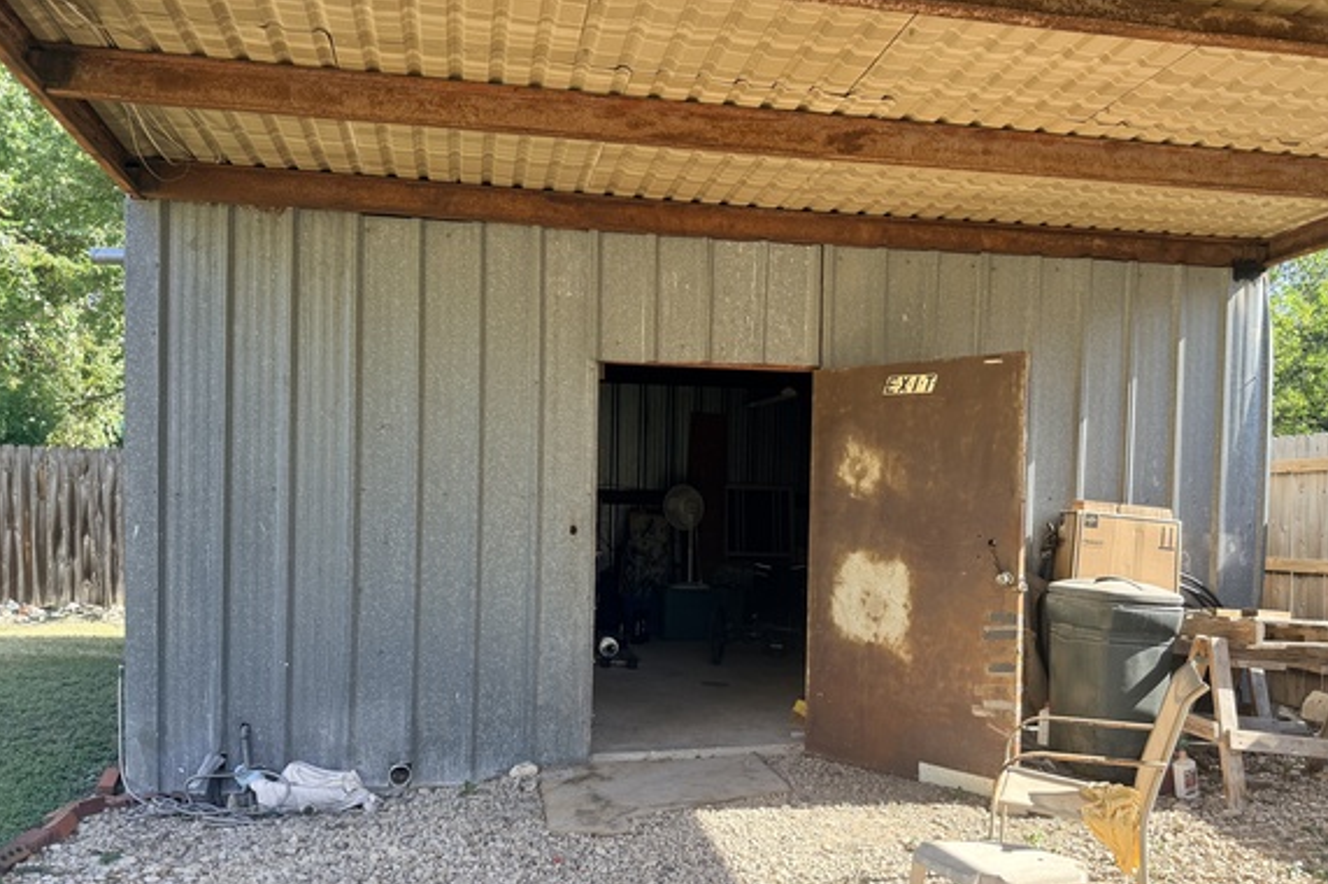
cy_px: 519
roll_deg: -2.3
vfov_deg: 46.2
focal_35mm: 28
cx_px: 702
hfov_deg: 65.5
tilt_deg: -0.5
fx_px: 1032
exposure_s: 1/622
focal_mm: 6.76
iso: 100
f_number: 1.78
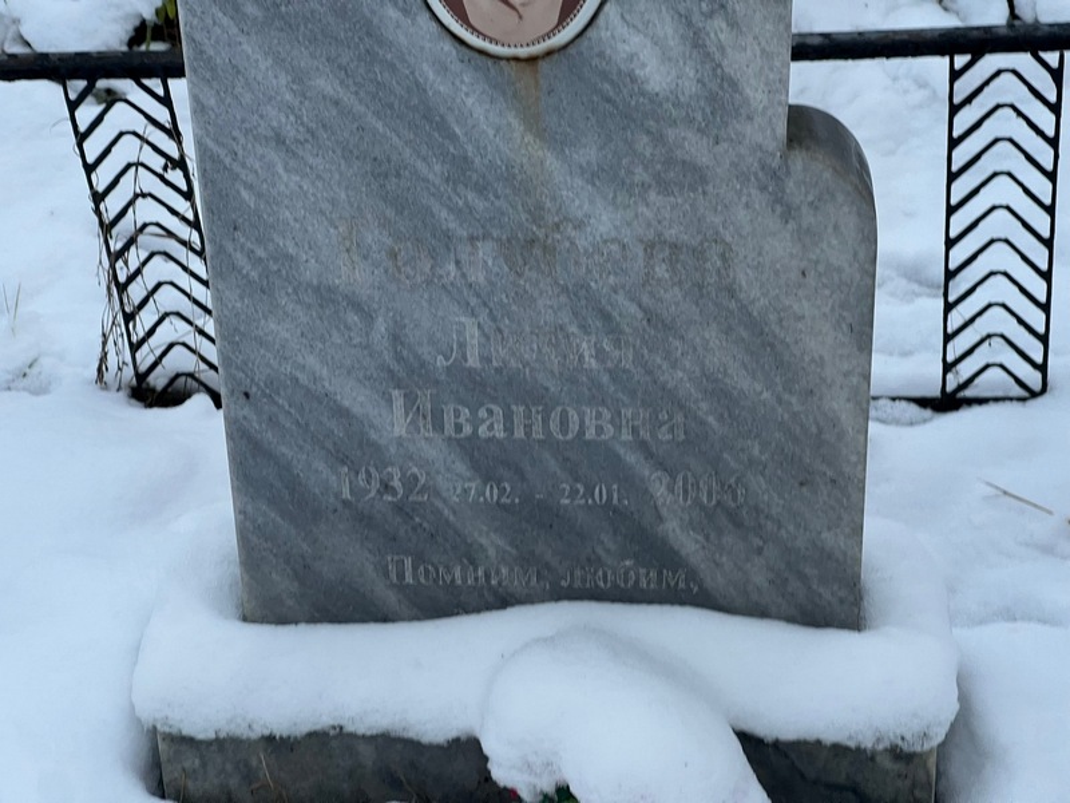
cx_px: 535
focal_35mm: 77
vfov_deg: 19.1
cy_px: 402
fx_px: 2380
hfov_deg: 25.3
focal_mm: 9
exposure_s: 1/99
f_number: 2.8
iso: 125
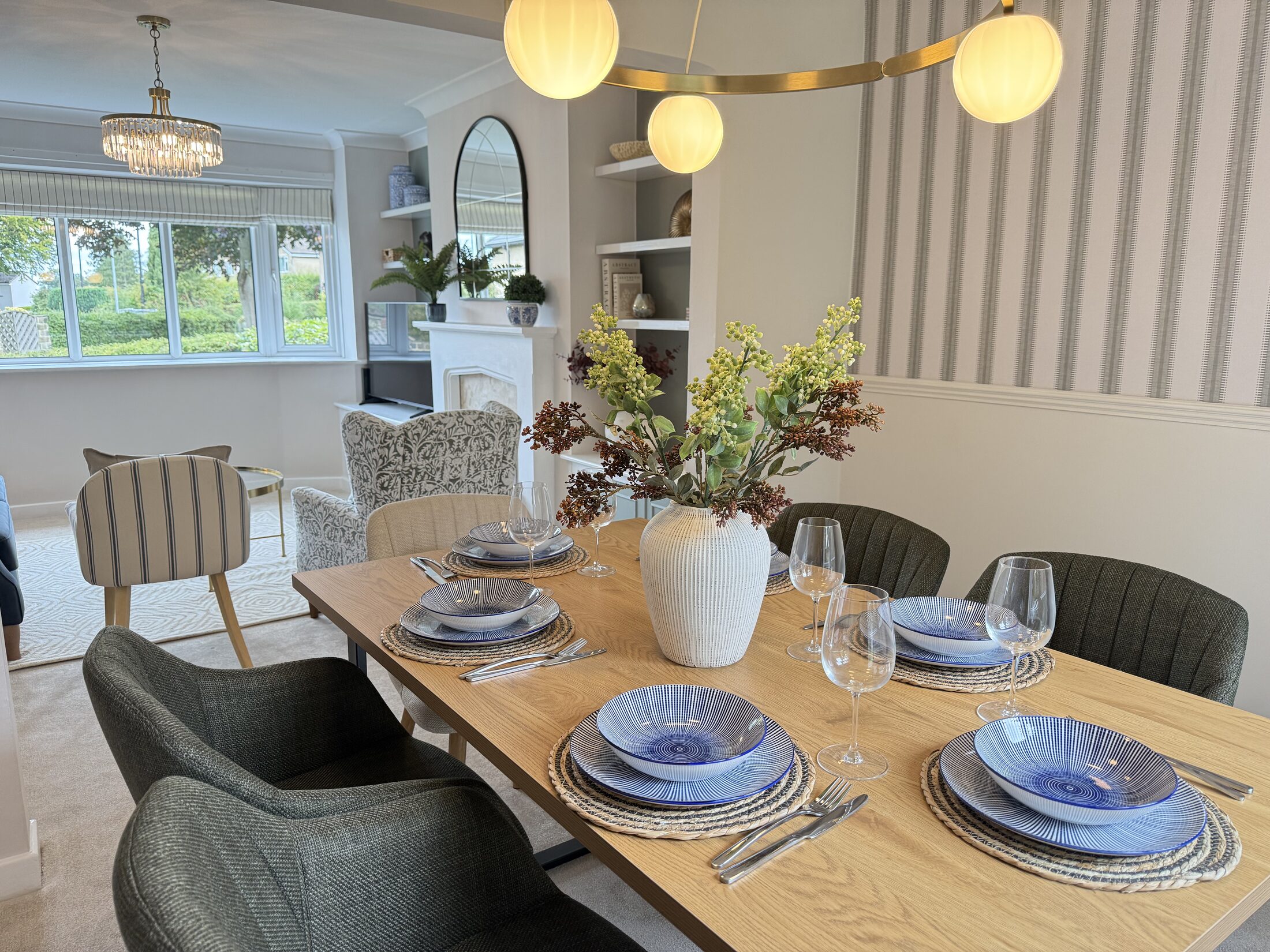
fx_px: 881
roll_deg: -0.2
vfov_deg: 56.8
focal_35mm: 24
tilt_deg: -10.5
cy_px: 476
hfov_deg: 71.6
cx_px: 635
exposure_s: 1/96
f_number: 1.78
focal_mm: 6.76
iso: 200
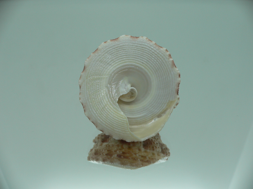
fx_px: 256
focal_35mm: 35
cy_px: 94
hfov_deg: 52.6
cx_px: 126
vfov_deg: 40.7
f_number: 2.8
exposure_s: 1/60
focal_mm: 4.6
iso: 80
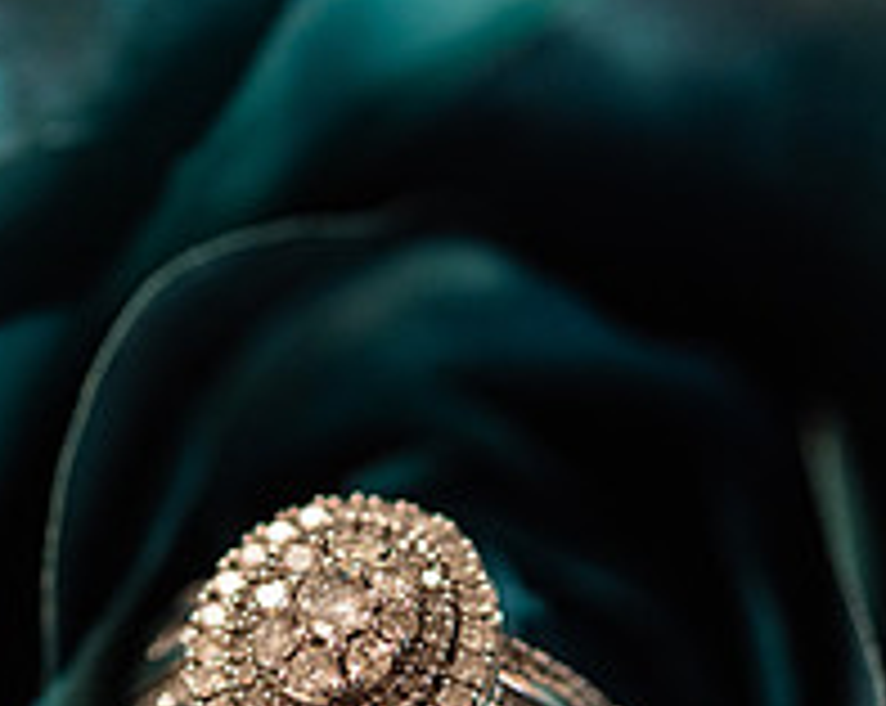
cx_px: 337
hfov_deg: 11.6
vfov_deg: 9.2
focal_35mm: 166
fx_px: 4346
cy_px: 632
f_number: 4
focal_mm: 60
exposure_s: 1/125
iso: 250
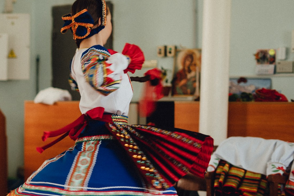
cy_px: 166
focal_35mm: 115
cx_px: -9
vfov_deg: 11.9
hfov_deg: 17.3
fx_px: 939
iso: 200
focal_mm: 50
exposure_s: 1/200
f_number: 1.8
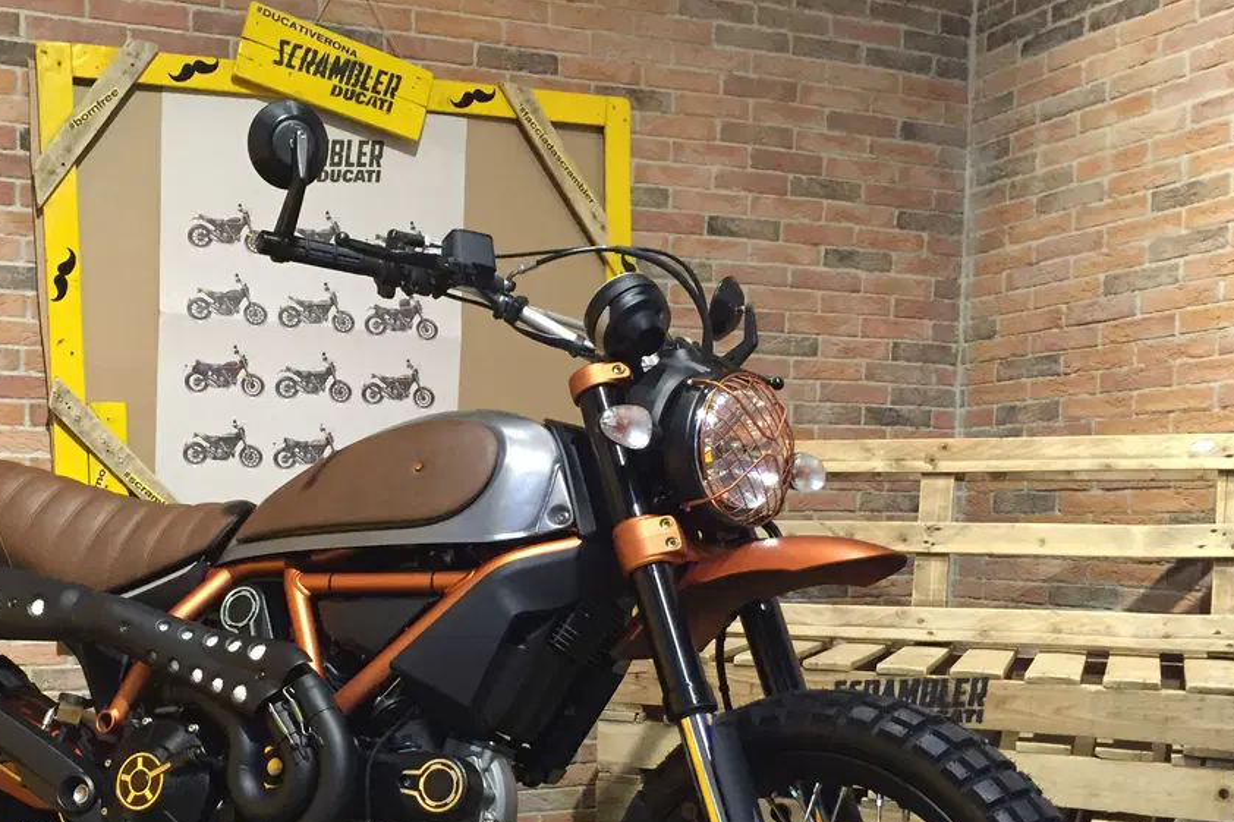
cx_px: 412
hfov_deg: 44.8
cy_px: 634
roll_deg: -1.0
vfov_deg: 30.6
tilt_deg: -5.8
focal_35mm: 43
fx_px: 1474
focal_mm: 4.15
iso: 320
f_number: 2.2
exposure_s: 1/25
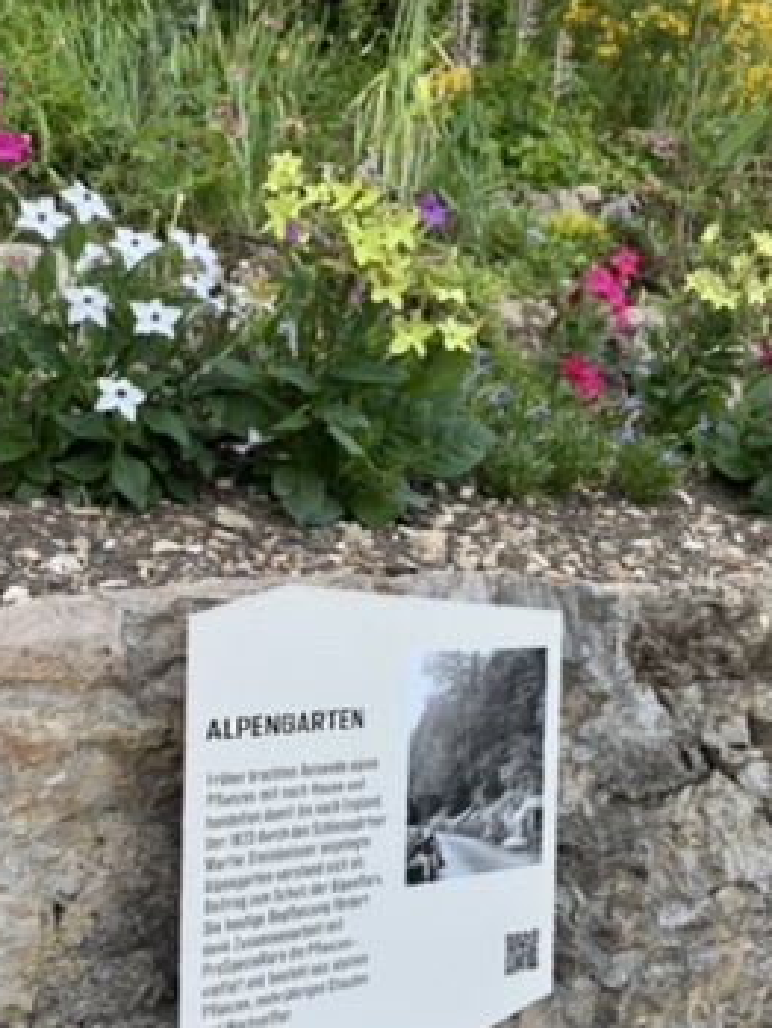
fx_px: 981
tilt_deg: -5.0
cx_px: 374
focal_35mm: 33
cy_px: 586
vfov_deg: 55.1
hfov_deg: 43.0
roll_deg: -2.0
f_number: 1.78
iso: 50
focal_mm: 6.76
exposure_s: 1/129
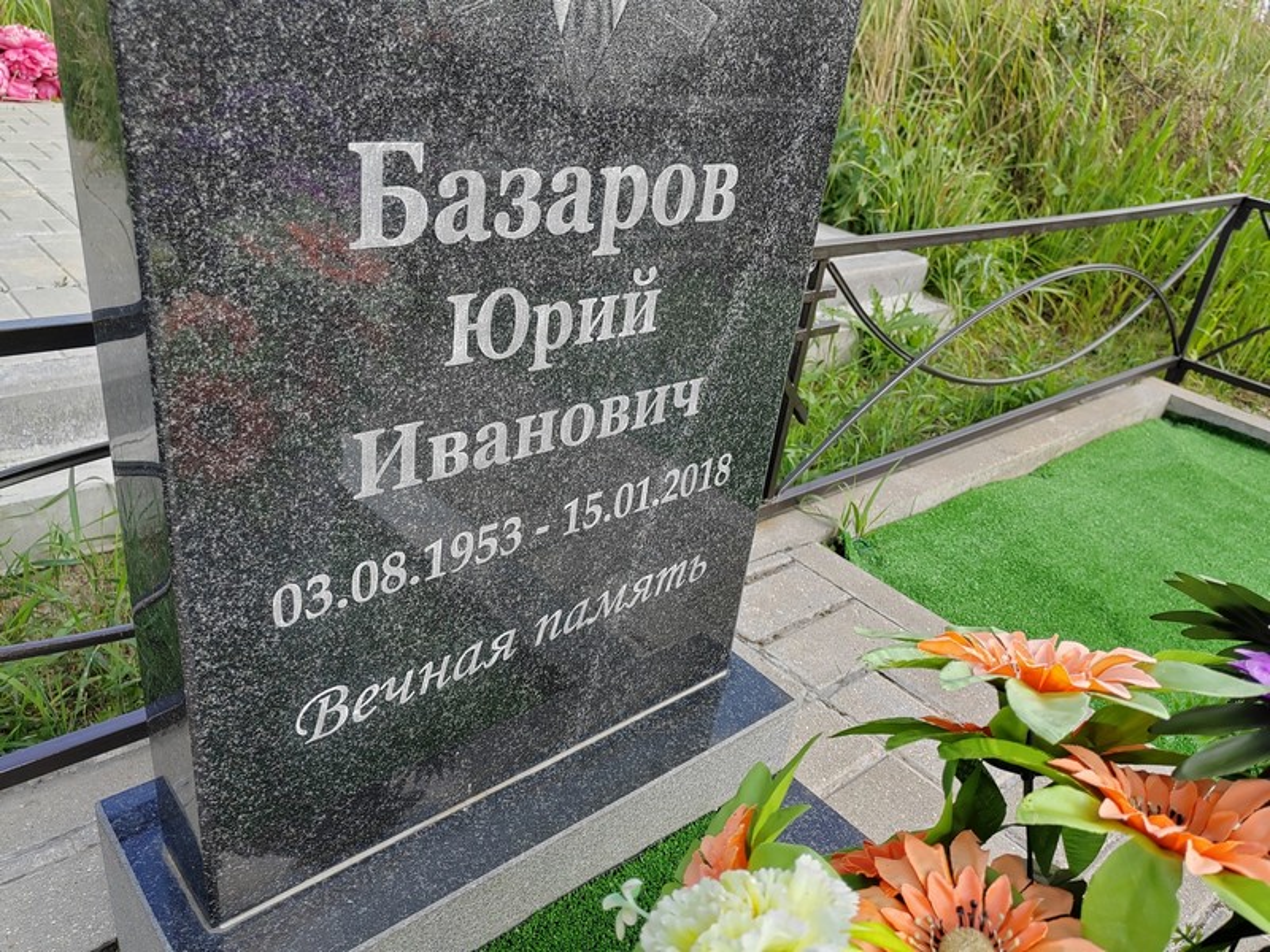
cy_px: 476
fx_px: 991
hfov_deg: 65.3
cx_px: 635
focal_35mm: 27
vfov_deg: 51.4
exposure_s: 1/550
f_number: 1.9
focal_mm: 5.52
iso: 100
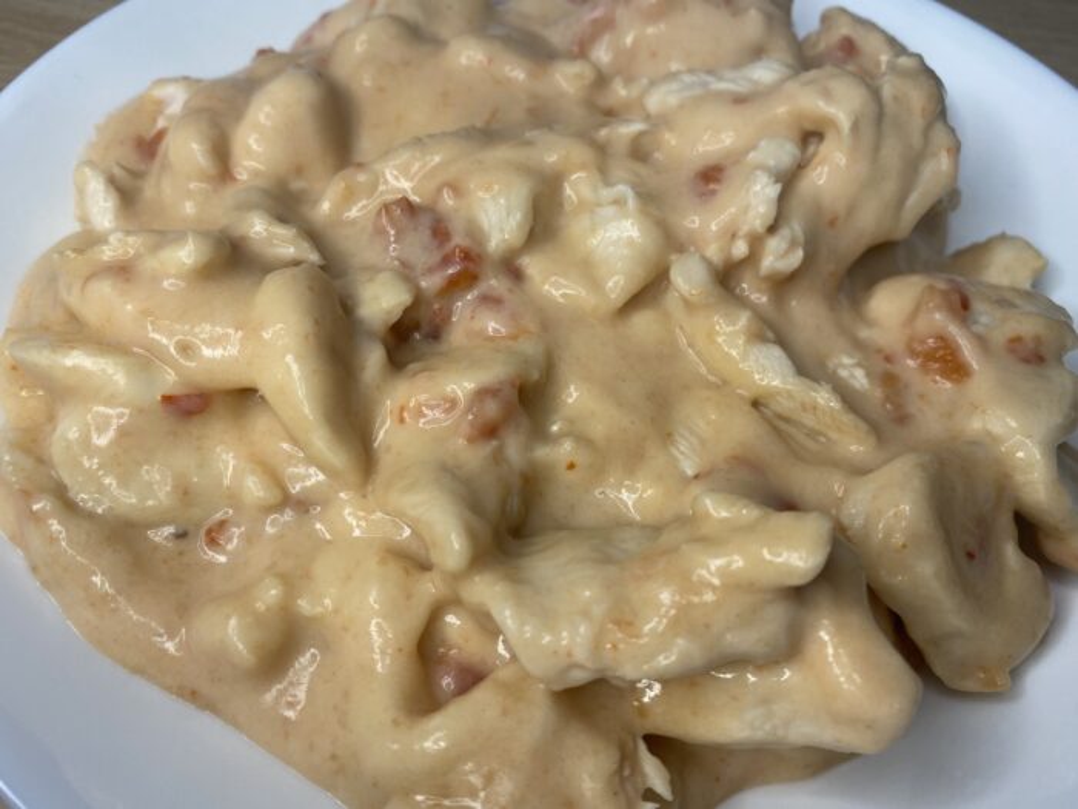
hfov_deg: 67.3
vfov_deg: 53.1
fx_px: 810
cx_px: 539
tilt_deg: -54.0
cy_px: 404
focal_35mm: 26
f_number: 1.8
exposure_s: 1/100
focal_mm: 4.25
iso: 80
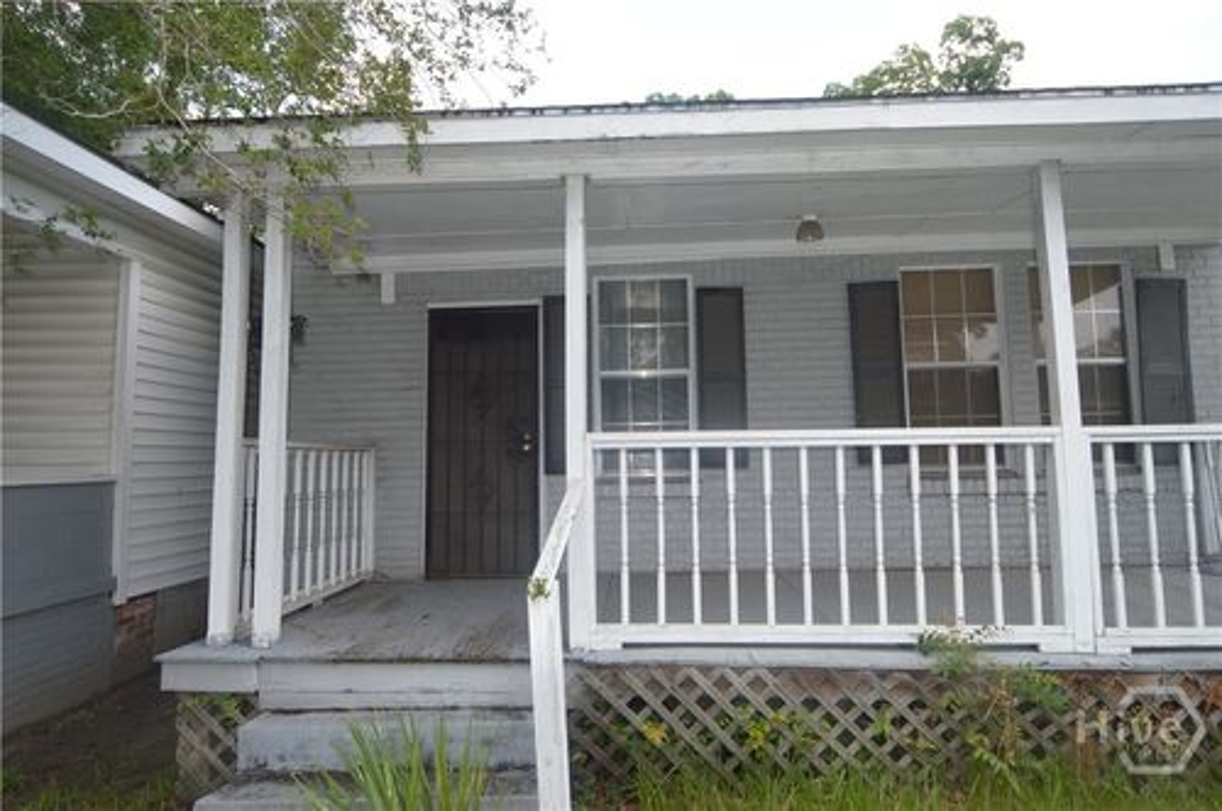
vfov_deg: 63.1
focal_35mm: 20
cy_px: 406
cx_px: 611
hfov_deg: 85.5
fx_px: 661
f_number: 4
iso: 100
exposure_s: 1/125
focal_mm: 13
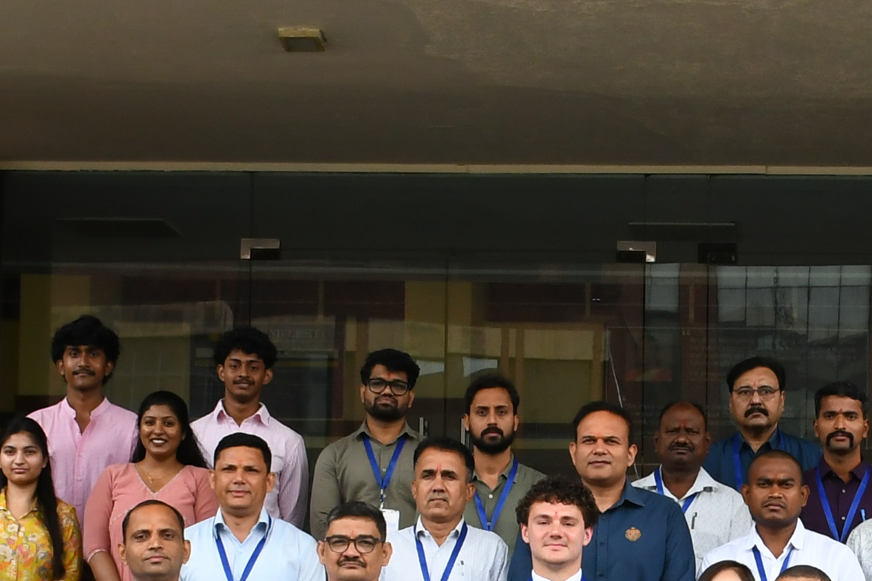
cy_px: 630
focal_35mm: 127
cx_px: 815
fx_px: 3076
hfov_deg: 15.9
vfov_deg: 10.7
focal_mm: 24
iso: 640
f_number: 13
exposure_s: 1/125
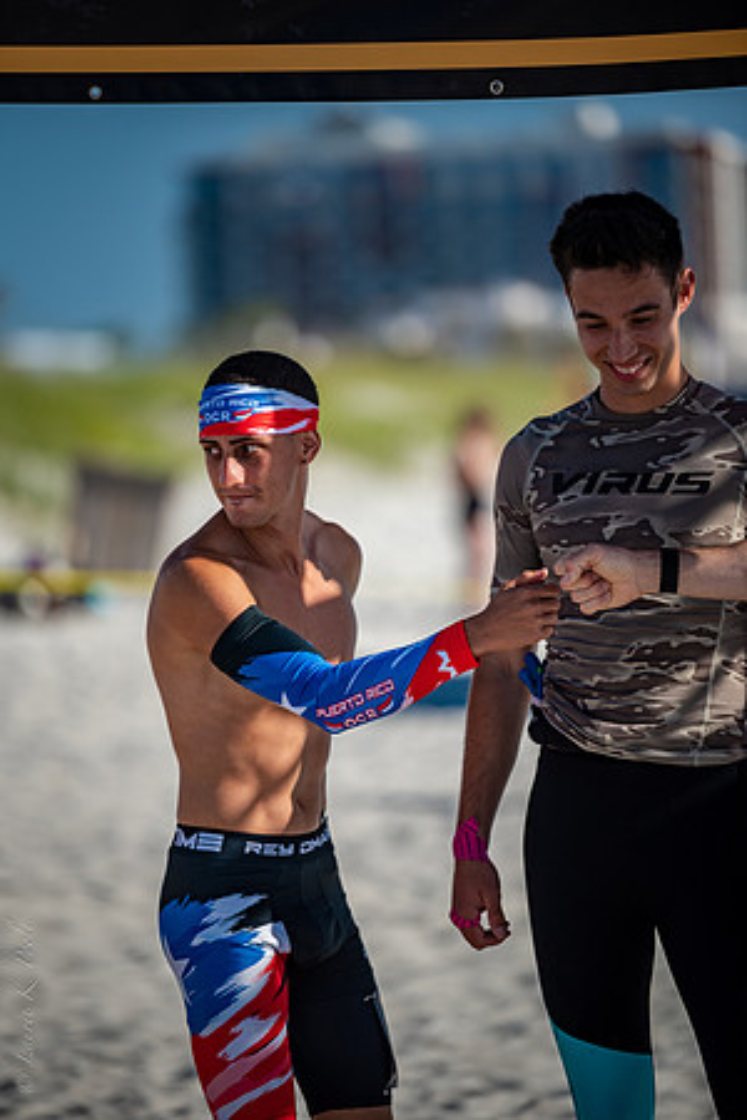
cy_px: 560
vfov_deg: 10.3
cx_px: 374
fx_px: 6225
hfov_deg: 6.9
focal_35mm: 200
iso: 400
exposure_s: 1/4000
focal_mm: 200
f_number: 2.8
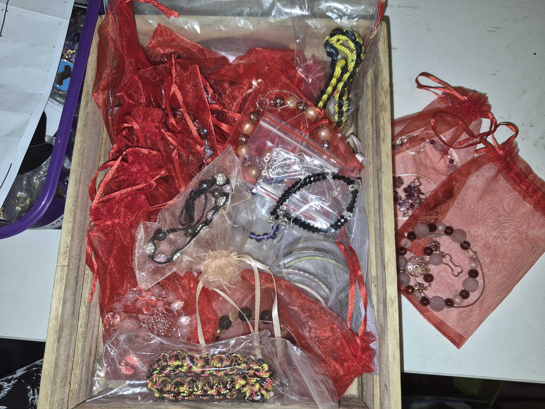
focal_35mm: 23
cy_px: 204
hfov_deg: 73.9
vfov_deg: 58.9
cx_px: 272
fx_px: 362
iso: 25
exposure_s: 1/50
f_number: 1.8
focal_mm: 5.4
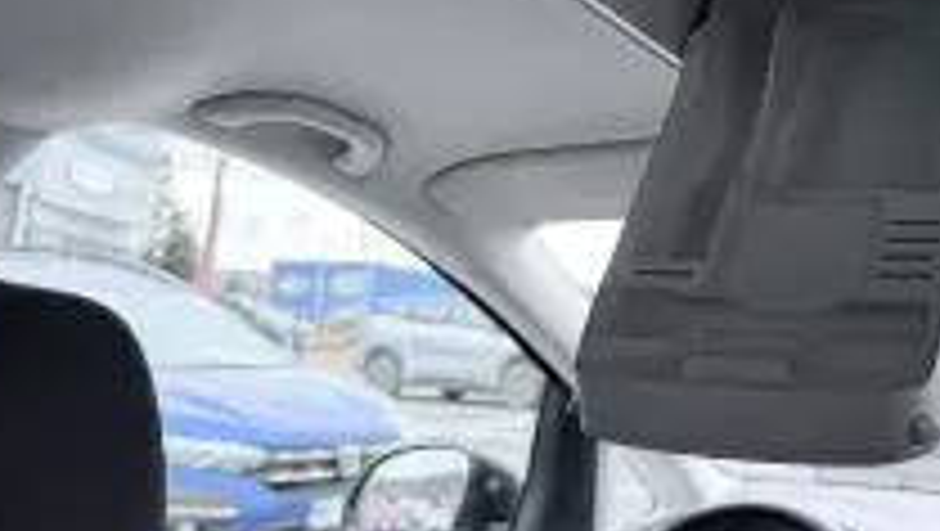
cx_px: 778
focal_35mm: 45
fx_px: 1123
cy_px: 140
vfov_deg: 26.3
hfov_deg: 42.9
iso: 80
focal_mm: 6.76
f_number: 1.78
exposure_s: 1/245
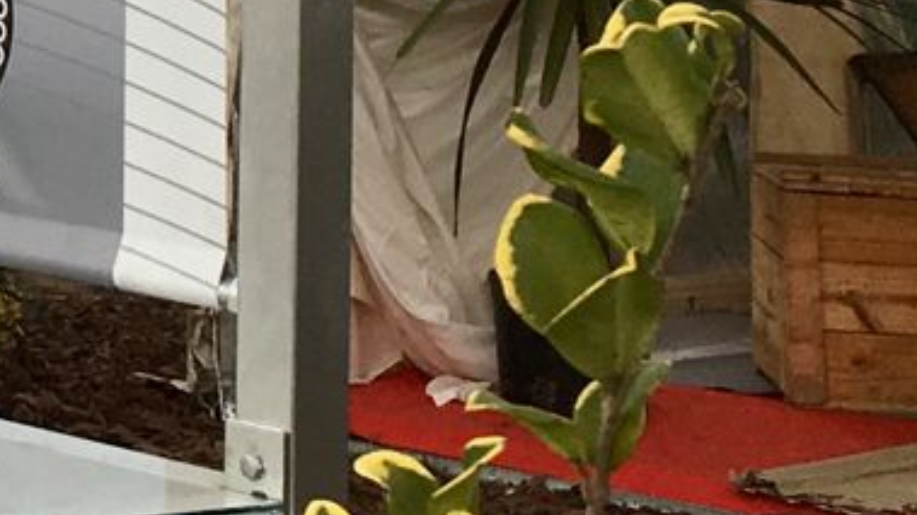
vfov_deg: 6.9
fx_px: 4084
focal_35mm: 168
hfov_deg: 12.0
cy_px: -561
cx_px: -610
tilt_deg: +4.8
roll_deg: -1.4
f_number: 2.2
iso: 25
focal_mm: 4.15
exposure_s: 1/100
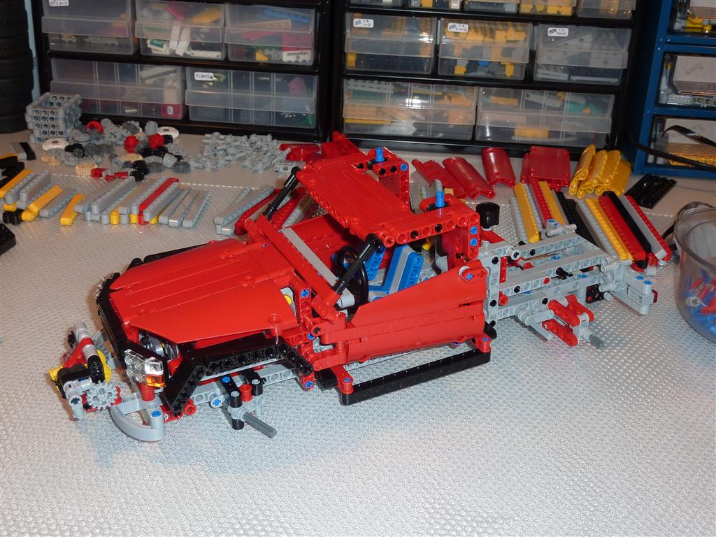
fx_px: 931
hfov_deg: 42.1
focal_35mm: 45
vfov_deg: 32.2
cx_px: 358
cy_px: 268
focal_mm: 7.3
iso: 100
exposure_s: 1/30
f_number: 3.7
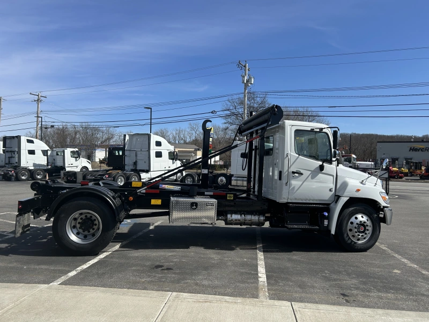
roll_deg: -0.7
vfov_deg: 53.1
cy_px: 161
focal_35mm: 26
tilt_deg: -1.1
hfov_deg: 67.3
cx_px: 214
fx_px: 322
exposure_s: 1/4630
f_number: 1.5
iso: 50
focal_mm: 5.7
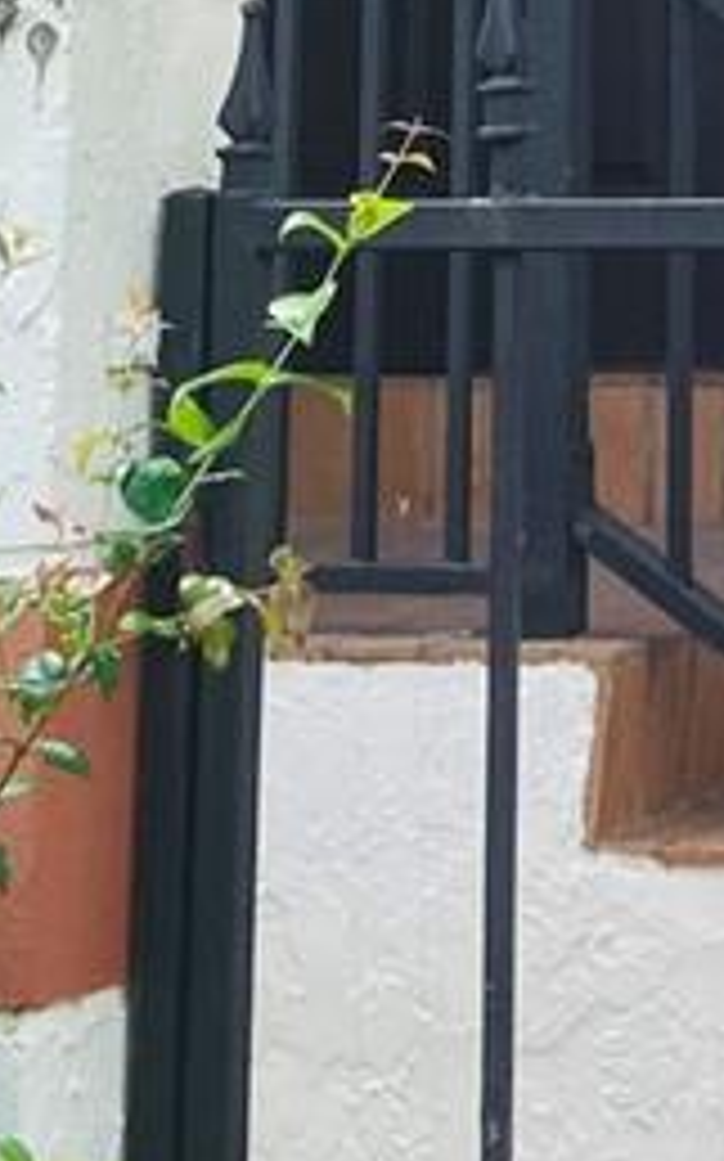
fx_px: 4045
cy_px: -774
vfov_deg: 14.7
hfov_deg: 10.1
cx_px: 818
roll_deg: +0.1
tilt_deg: +13.6
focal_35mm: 128
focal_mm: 4.25
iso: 32
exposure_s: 1/1232
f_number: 1.8
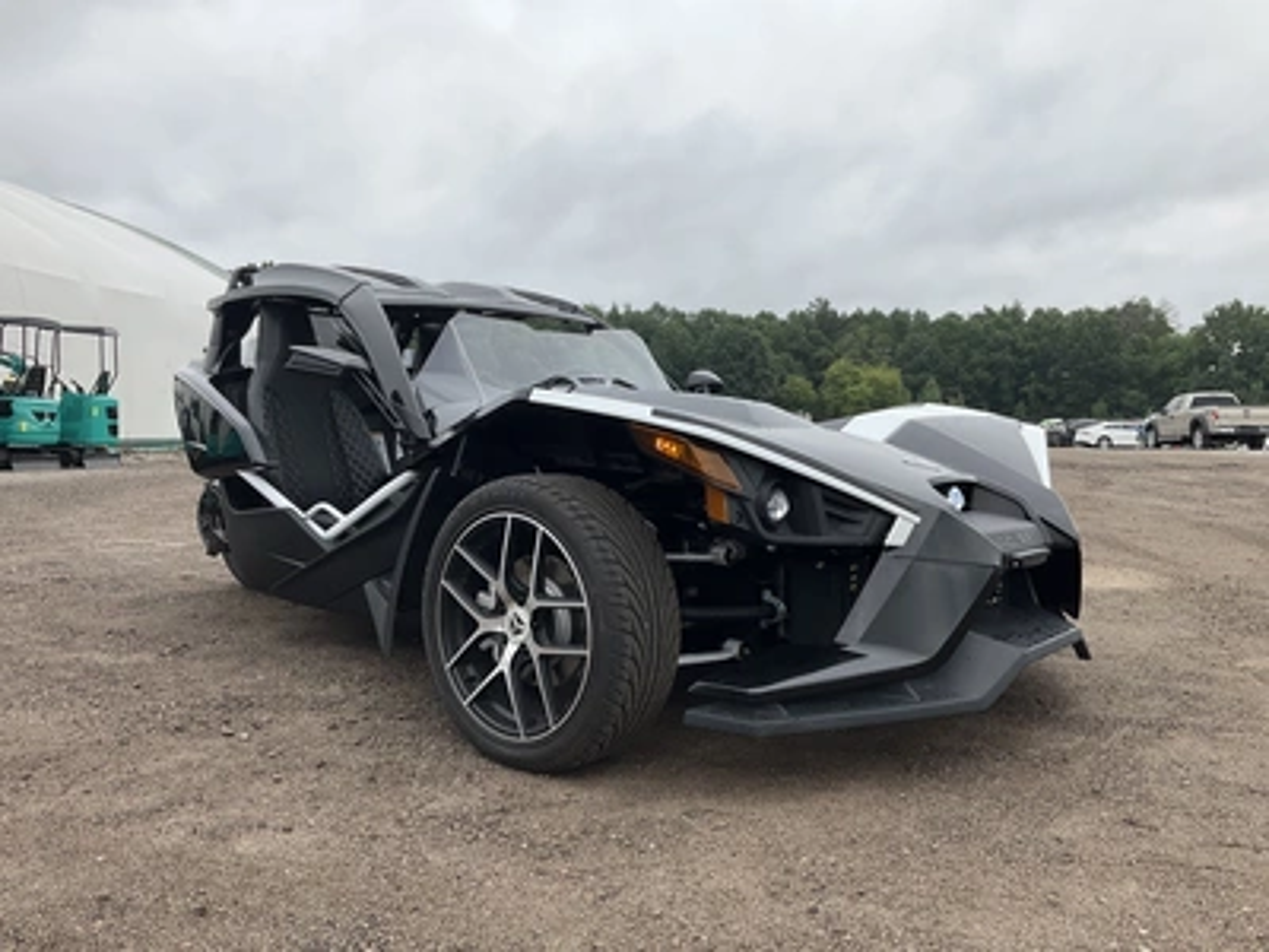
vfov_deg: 48.2
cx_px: 634
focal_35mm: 29
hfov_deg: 61.7
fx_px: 1063
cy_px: 476
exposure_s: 1/551
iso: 25
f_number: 1.8
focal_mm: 3
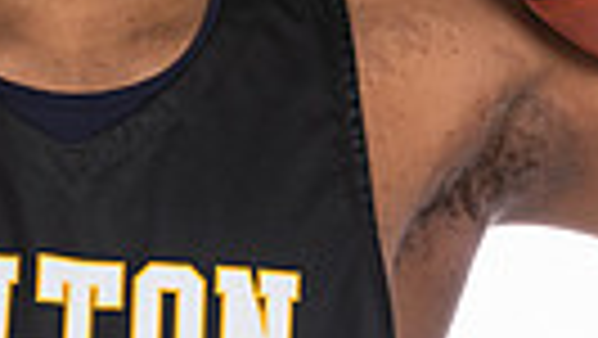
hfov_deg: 1.9
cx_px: 13
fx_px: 17865
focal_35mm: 1126
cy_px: -216
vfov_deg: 1.1
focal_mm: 130
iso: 100
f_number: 5.6
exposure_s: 1/100
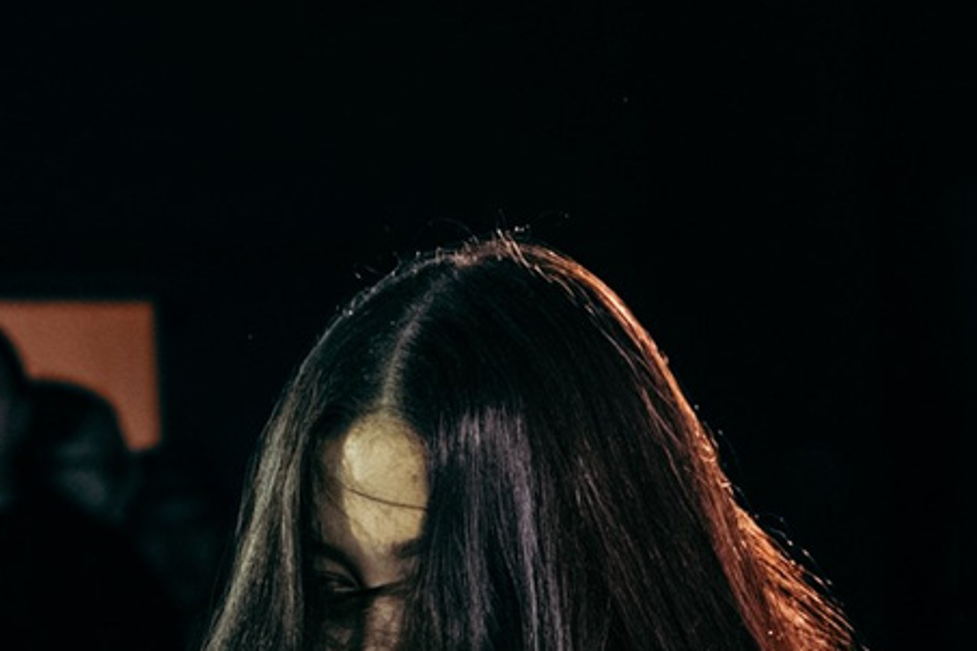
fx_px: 7137
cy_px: 1036
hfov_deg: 7.8
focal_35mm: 263
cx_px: 478
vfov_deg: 5.2
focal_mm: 38
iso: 3200
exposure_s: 1/800
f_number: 2.8
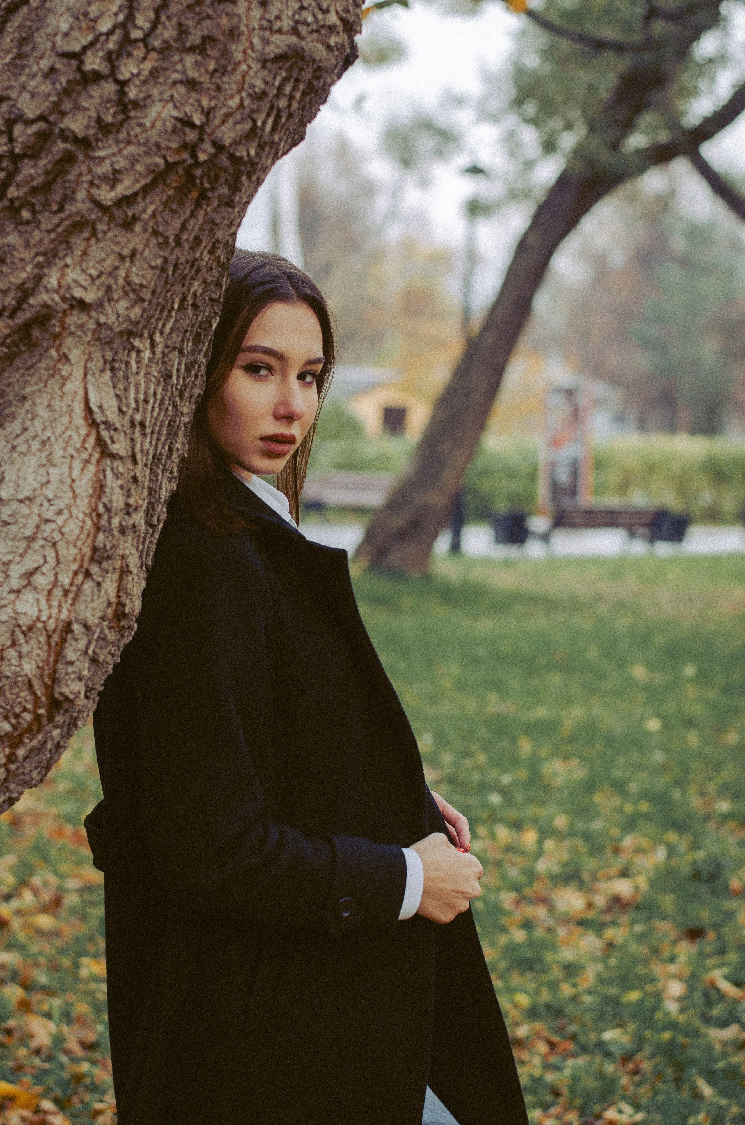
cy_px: 562
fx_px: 2338
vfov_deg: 27.0
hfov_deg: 18.1
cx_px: 372
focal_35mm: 75
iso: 100
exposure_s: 1/160
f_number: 3.2
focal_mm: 50
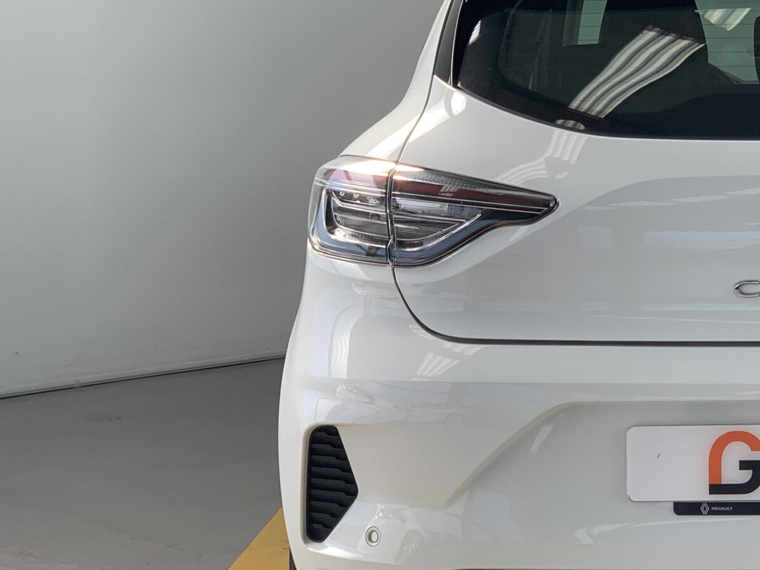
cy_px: 330
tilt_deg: -8.3
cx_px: 778
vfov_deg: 13.5
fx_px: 2416
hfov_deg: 17.4
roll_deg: +0.2
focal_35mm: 110
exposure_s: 1/184
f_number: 2.4
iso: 16
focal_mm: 6
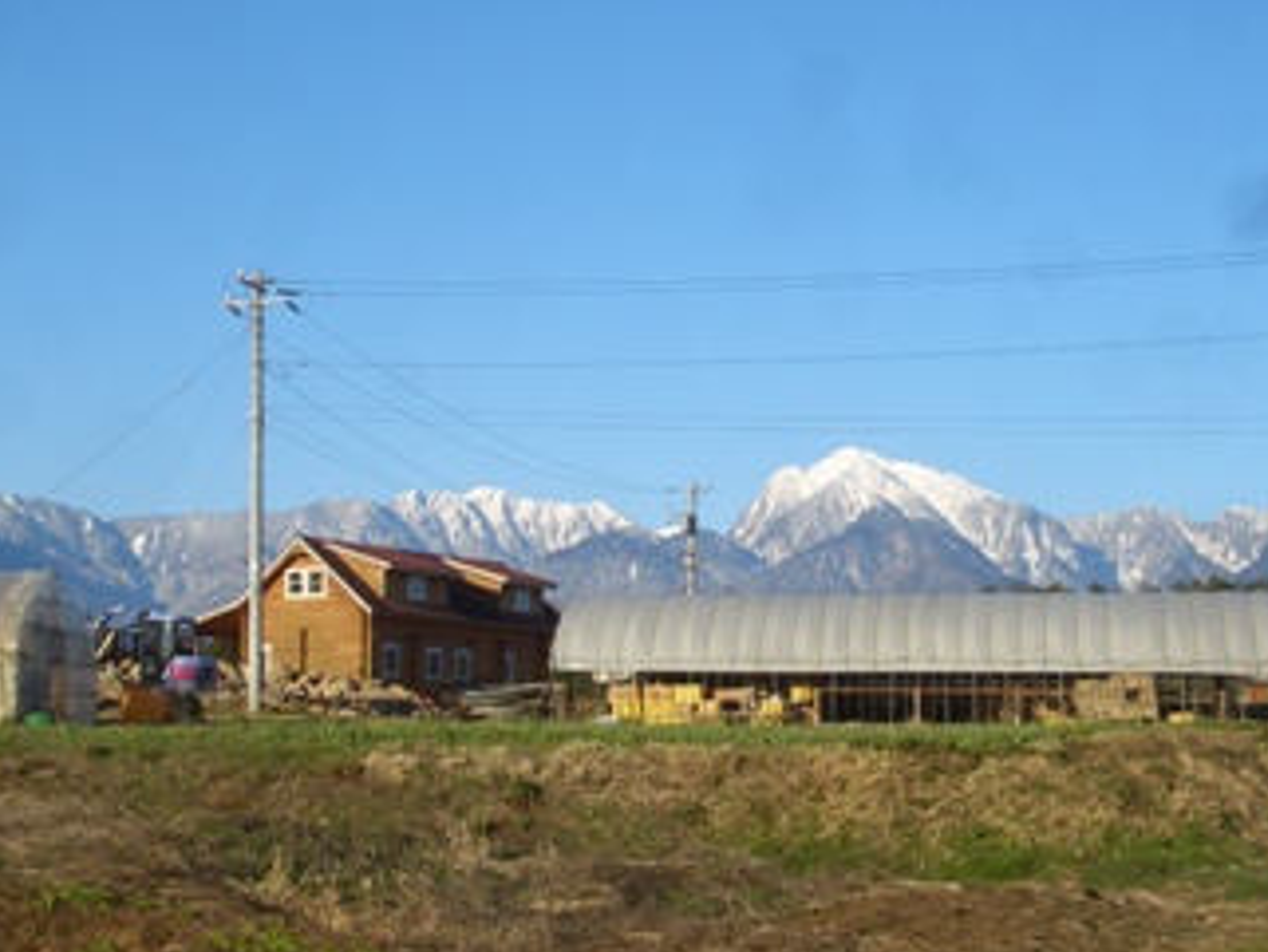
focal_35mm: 61
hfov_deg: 31.6
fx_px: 2235
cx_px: 561
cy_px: 419
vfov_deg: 24.0
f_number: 5
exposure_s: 1/250
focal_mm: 8.2
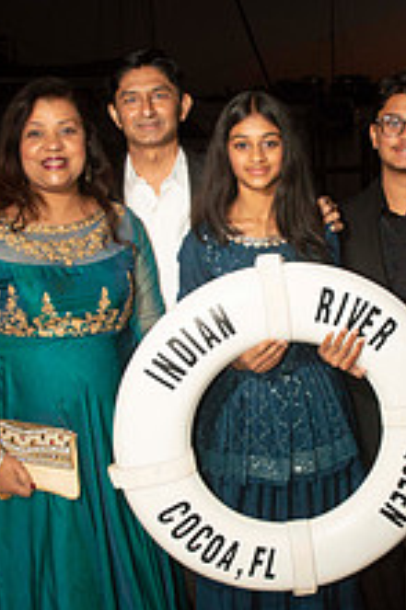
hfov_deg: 24.3
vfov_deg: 36.2
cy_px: 353
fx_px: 932
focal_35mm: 55
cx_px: 305
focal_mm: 18
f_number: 8
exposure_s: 1/60
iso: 400
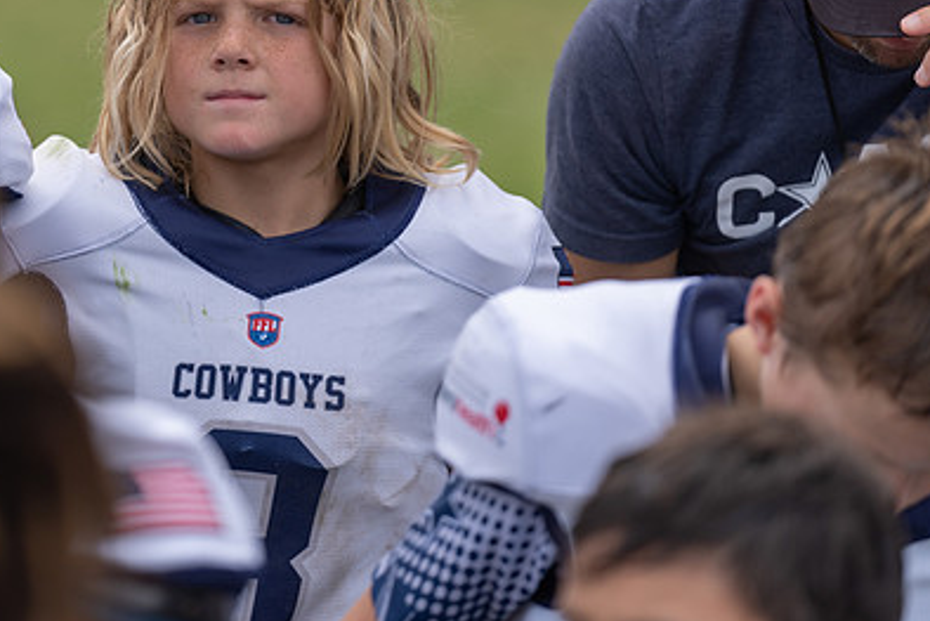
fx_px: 6512
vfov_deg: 5.5
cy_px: 176
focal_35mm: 252
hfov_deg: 8.2
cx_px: 253
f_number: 2.8
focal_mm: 171
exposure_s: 1/640
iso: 100
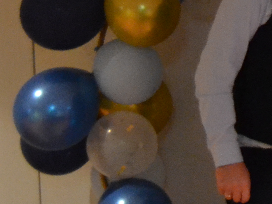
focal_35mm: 123
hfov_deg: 14.4
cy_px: -25
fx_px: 966
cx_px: 468
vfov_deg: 11.8
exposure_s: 1/40
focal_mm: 20
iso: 3200
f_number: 3.5
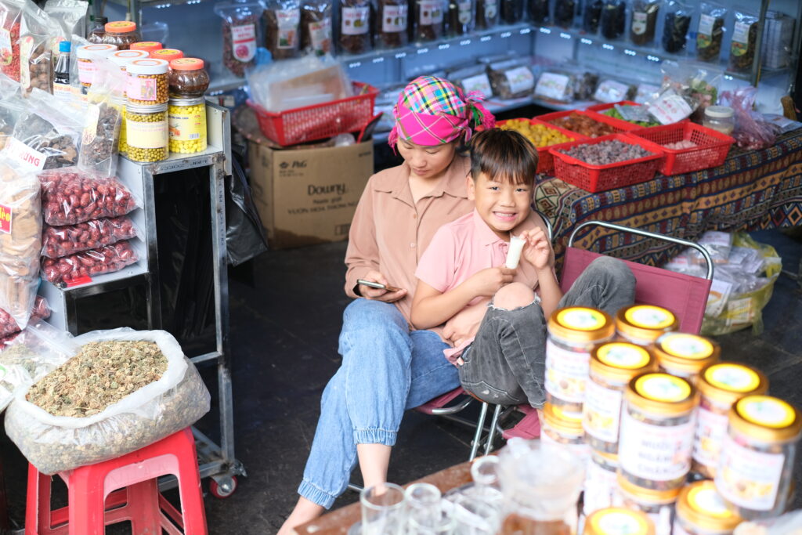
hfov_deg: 37.5
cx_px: 401
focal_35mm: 53
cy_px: 268
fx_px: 1181
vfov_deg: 25.5
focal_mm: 35
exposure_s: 1/180
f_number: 2
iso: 320
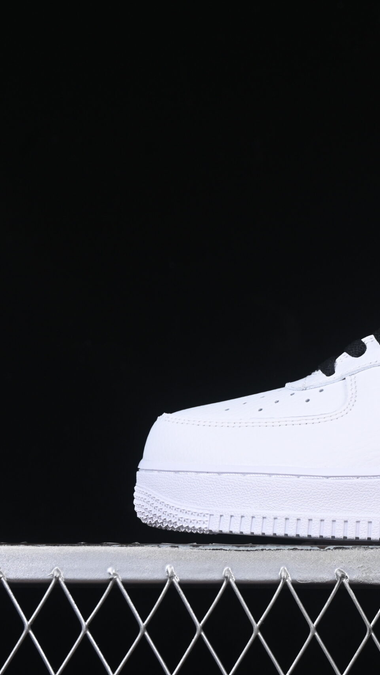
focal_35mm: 118
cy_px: 338
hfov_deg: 10.1
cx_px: 475
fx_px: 2114
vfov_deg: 18.2
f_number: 8
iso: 160
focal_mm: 50
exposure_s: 1/100
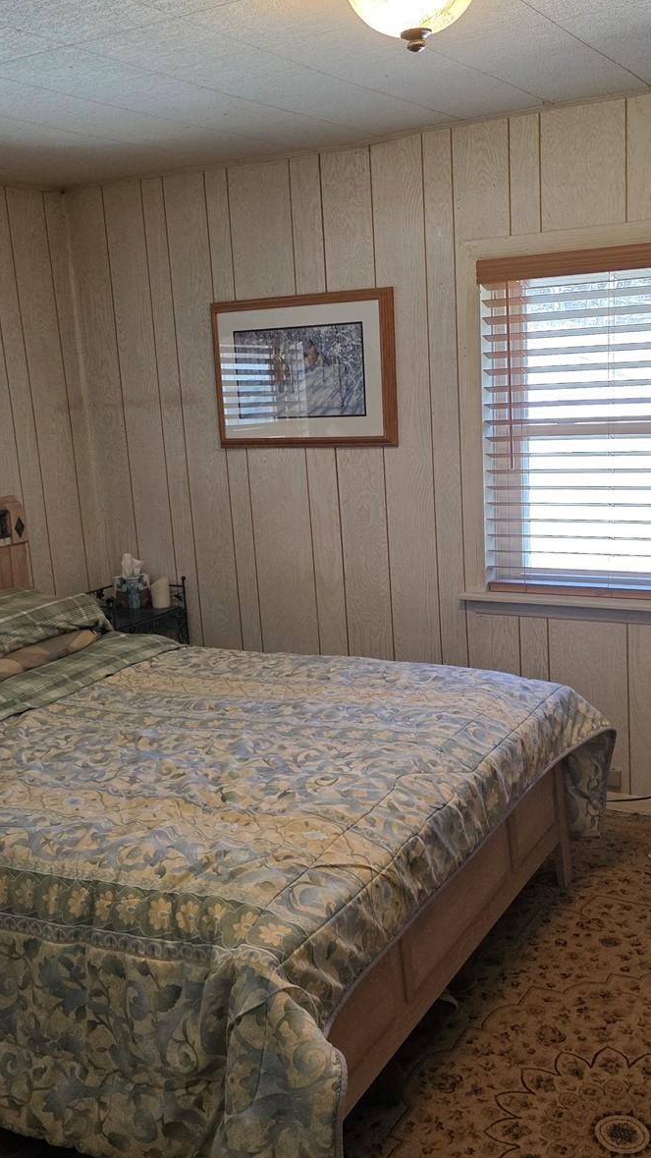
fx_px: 1044
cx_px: 340
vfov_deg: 58.0
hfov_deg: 34.6
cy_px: 581
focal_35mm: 34
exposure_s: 1/120
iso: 250
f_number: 1.7
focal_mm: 6.3
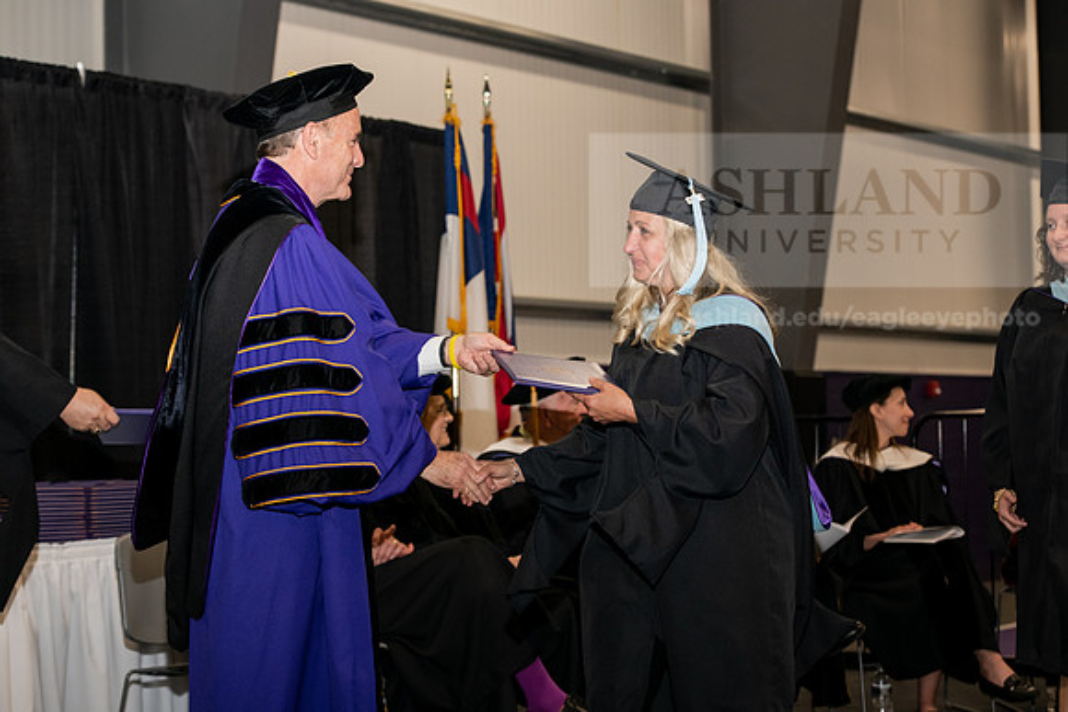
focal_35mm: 80
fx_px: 2374
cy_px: 356
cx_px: 534
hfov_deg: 25.4
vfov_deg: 17.1
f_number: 5.6
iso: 1600
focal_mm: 80
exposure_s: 1/200
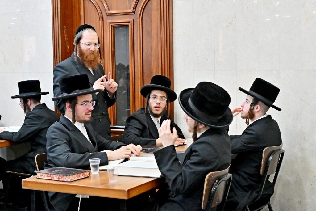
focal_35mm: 64
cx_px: 158
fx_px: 562
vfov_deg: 21.2
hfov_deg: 31.4
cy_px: 106
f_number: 4
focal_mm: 43
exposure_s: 1/250
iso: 2000
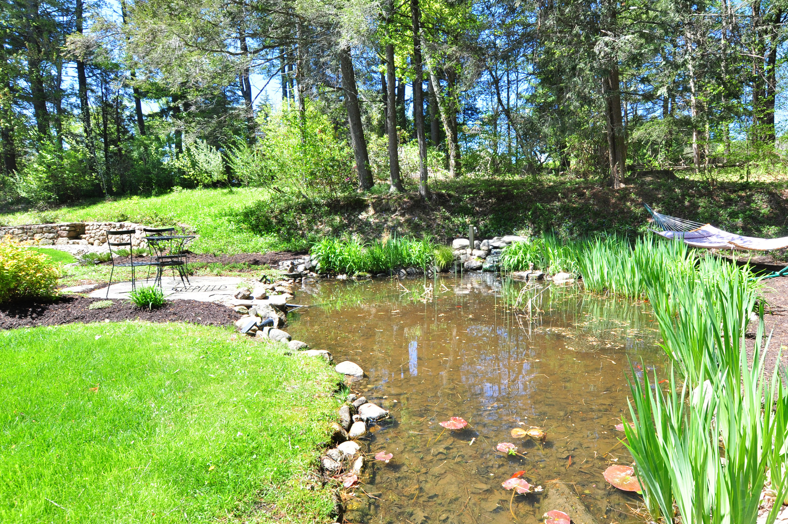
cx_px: 457
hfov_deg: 86.3
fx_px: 415
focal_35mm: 19
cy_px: 241
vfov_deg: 64.3
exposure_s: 1/100
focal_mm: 10
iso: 250
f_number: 8
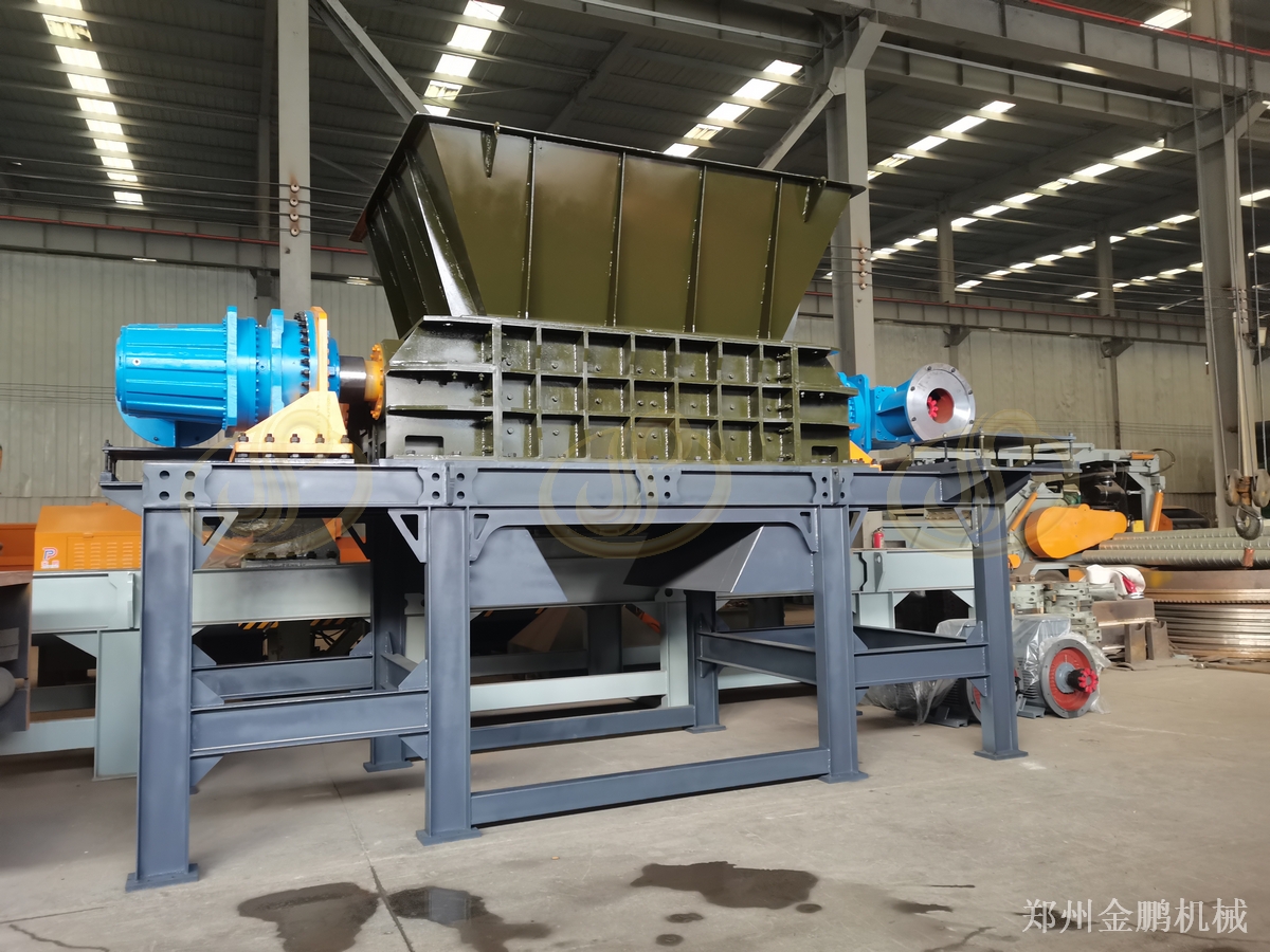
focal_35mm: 26
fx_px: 954
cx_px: 635
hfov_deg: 67.3
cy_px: 476
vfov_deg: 53.1
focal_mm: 5.58
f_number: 1.8
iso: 400
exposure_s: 1/33.3
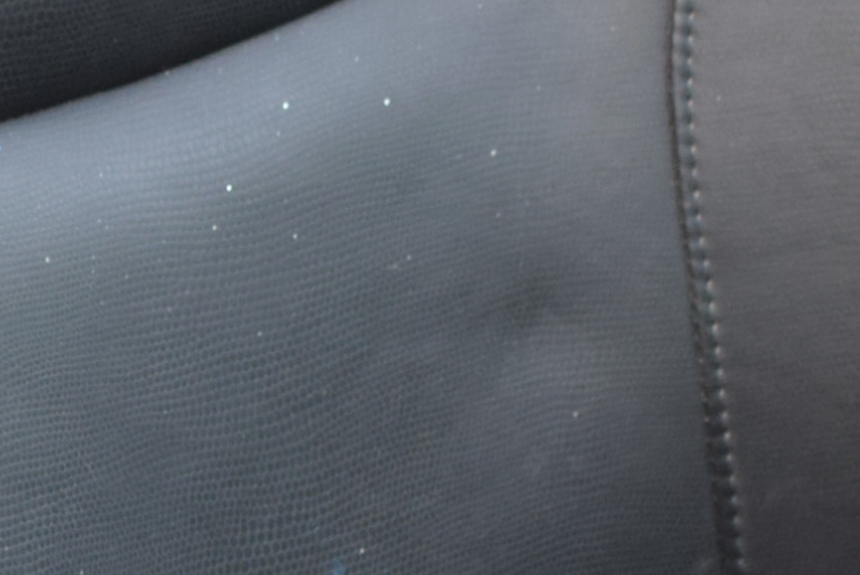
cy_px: 373
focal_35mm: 243
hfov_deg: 8.4
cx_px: 75
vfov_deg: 5.7
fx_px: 5818
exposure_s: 1/60
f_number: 4
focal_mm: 35
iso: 800
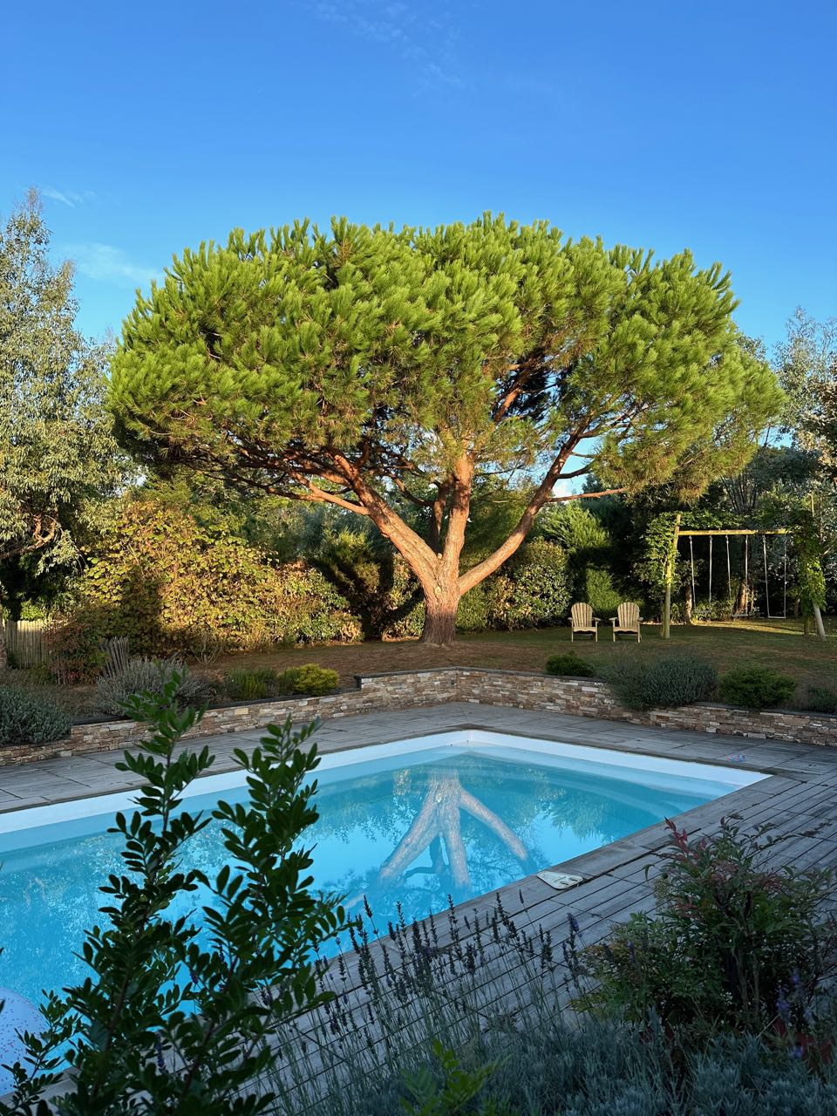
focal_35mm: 24
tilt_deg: +2.4
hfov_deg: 56.8
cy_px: 558
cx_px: 418
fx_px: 774
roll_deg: -0.6
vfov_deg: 71.6
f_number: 1.78
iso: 80
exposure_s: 1/962
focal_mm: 6.86
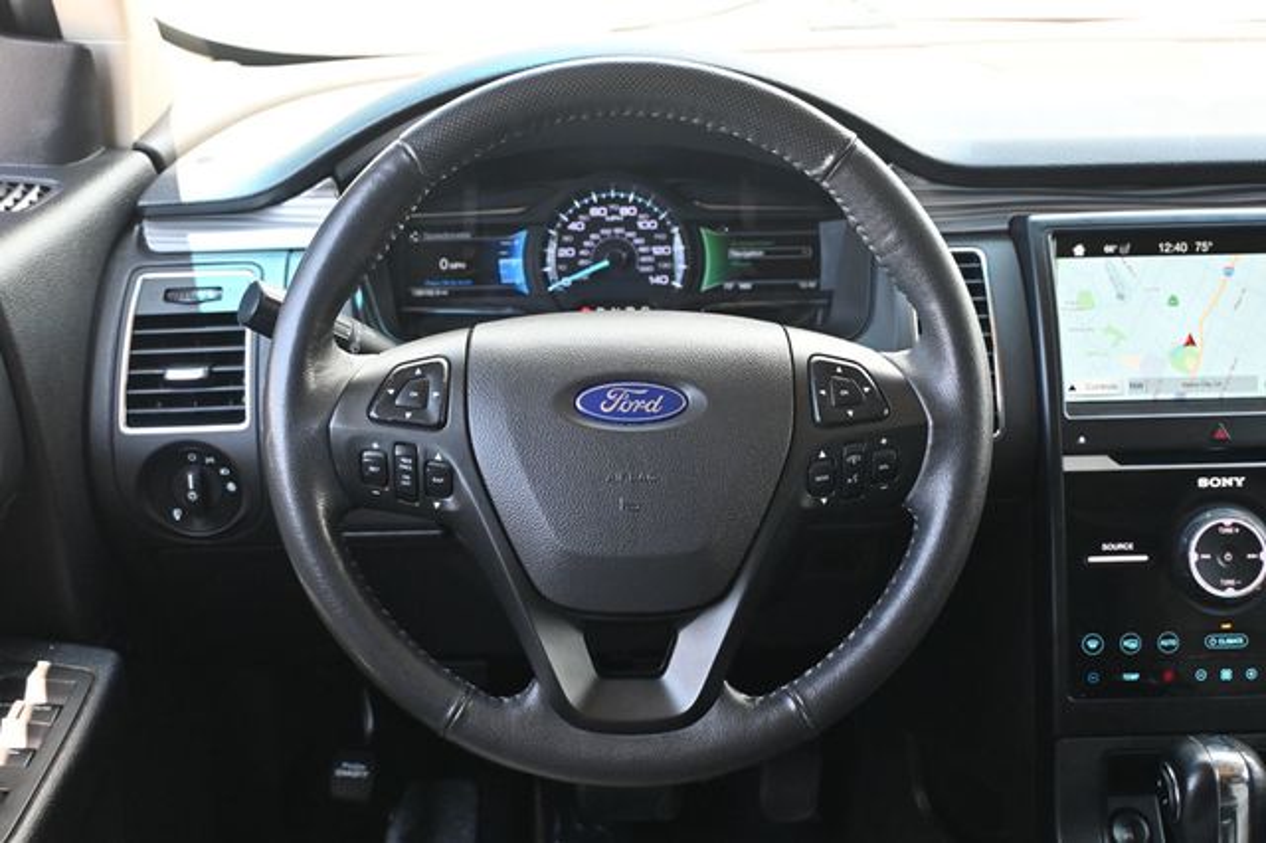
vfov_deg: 32.4
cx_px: 633
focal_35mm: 41
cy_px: 422
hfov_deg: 47.2
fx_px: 1450
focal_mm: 27.5
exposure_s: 1/125
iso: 1400
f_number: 4.5
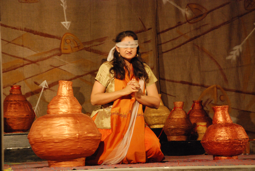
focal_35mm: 105
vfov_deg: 13.1
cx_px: 128
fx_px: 745
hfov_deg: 19.4
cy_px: 86
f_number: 5.3
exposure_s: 1/60
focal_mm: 70
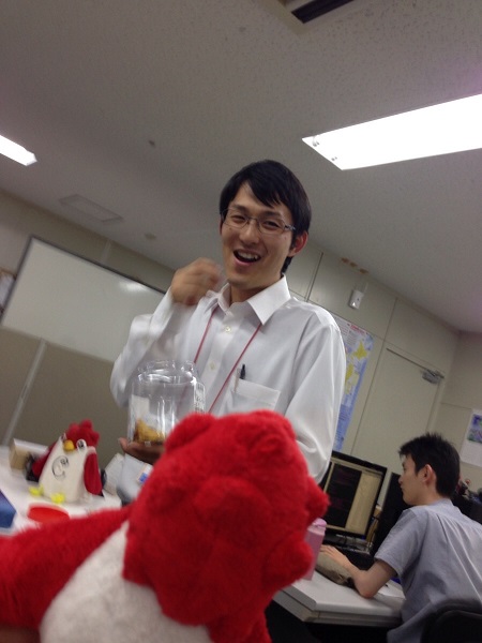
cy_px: 322
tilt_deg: +4.7
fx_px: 613
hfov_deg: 42.9
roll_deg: -19.1
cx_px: 241
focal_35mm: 33
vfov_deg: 55.4
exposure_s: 1/24
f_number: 2.4
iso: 50
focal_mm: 4.12
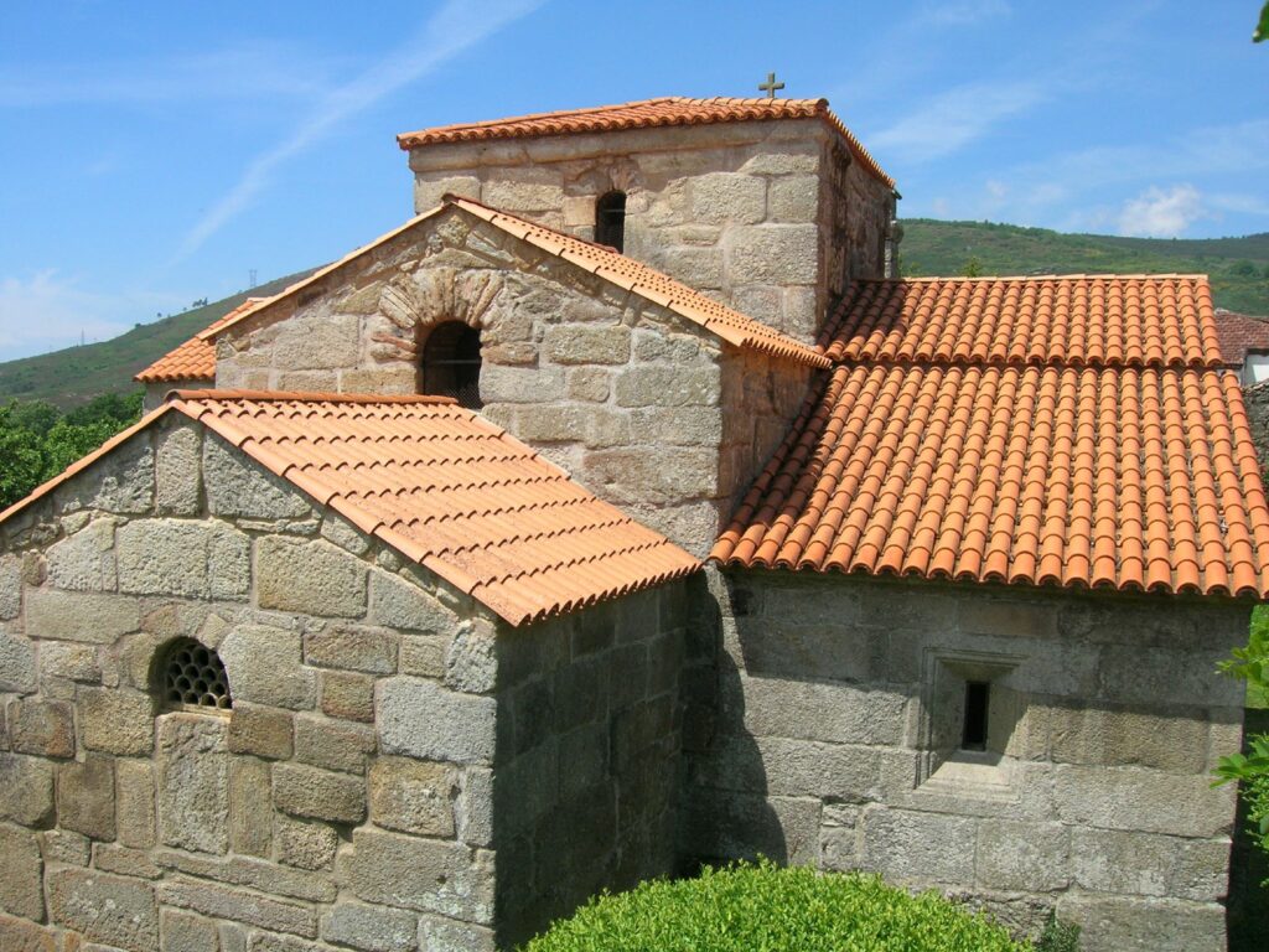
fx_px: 1246
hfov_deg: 54.0
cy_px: 476
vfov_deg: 41.8
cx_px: 634
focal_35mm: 34
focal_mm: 5.7
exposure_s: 1/381
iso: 50
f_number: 4.9
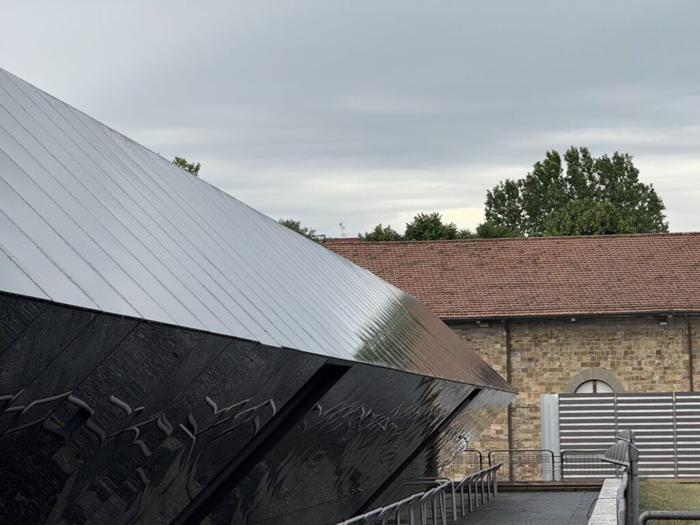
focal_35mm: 120
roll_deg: +0.8
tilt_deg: +3.8
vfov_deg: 12.3
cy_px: 262
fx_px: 2427
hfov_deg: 16.4
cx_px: 350
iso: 64
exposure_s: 1/668
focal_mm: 15.66
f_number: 2.8
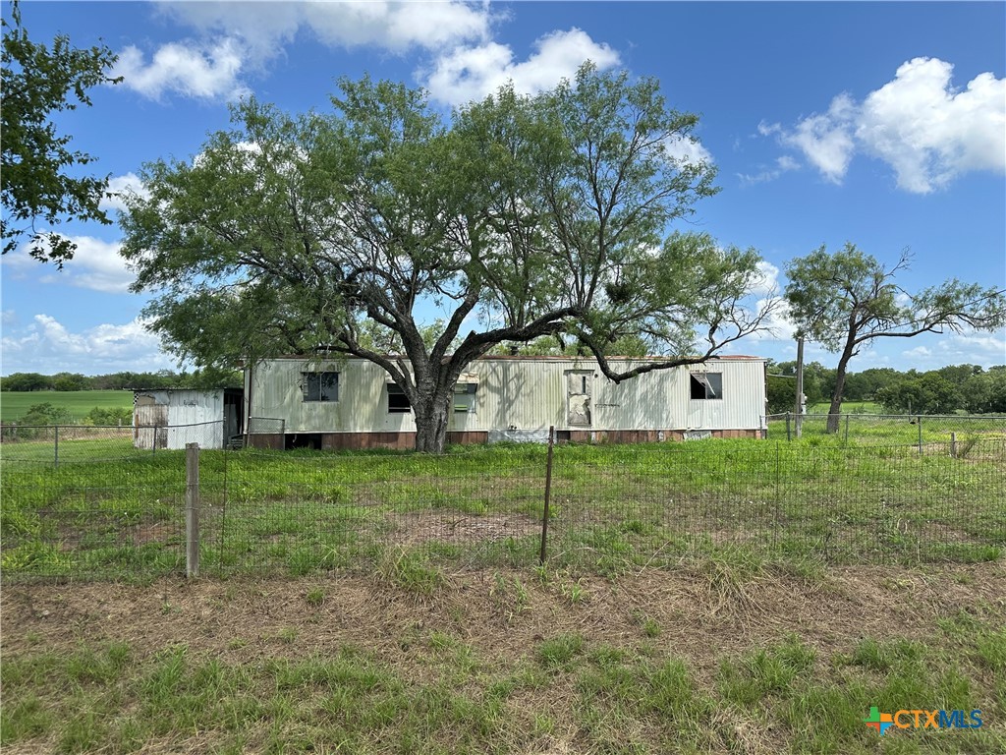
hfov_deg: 71.6
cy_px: 378
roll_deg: -0.1
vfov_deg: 56.8
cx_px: 503
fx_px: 697
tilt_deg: +1.2
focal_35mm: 24
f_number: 1.78
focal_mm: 6.86
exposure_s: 1/3247
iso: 80
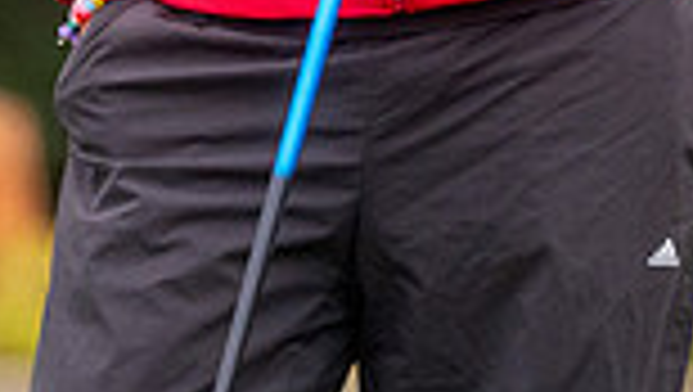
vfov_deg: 0.6
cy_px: -392
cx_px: 338
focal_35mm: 1992
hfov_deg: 1.1
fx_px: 36642
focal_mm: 300
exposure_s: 1/2000
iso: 640
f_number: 4.5
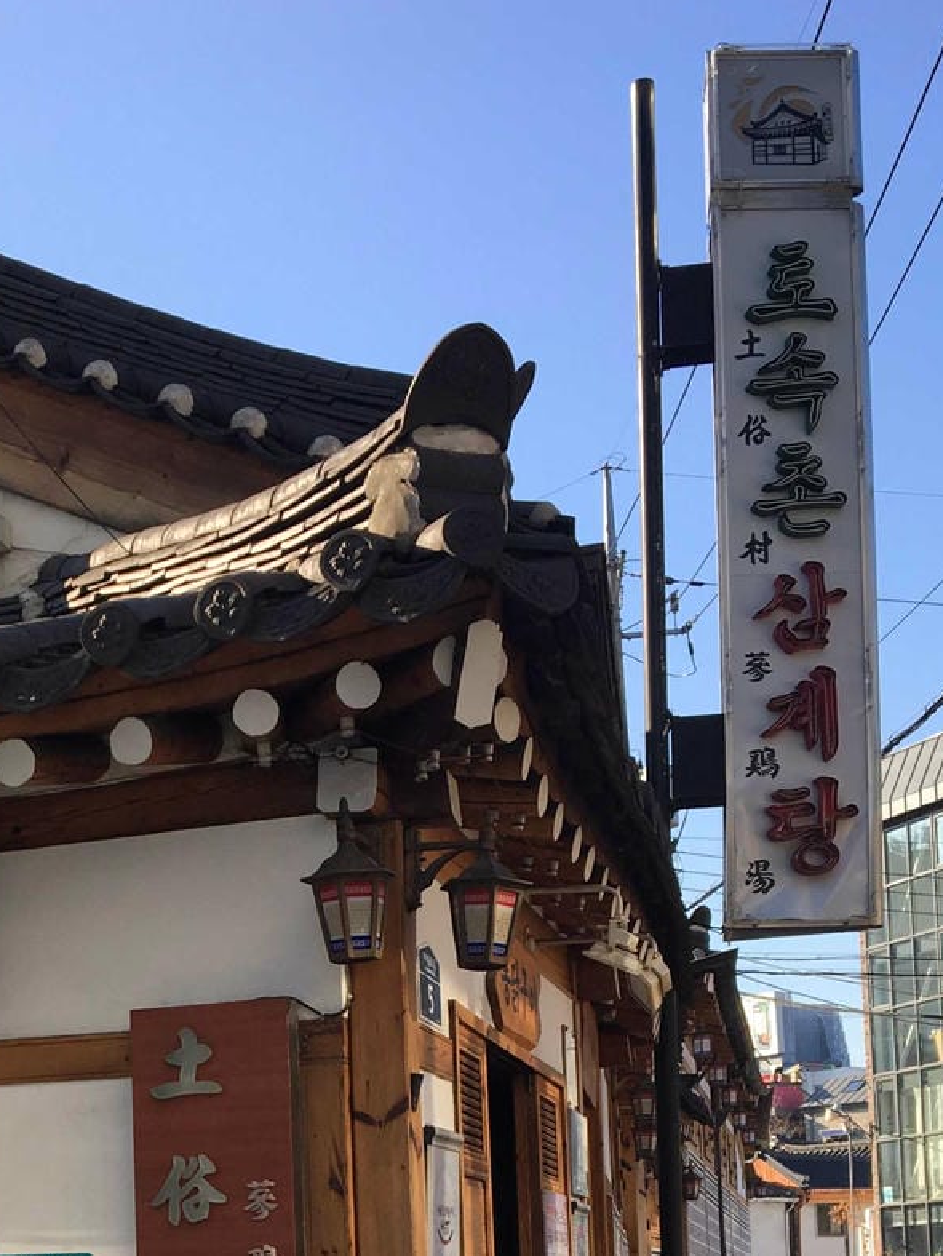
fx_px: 2142
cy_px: 1189
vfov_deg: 30.8
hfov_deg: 24.4
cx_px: 171
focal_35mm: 59
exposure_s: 1/663
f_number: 2.2
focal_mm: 4.15
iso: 25
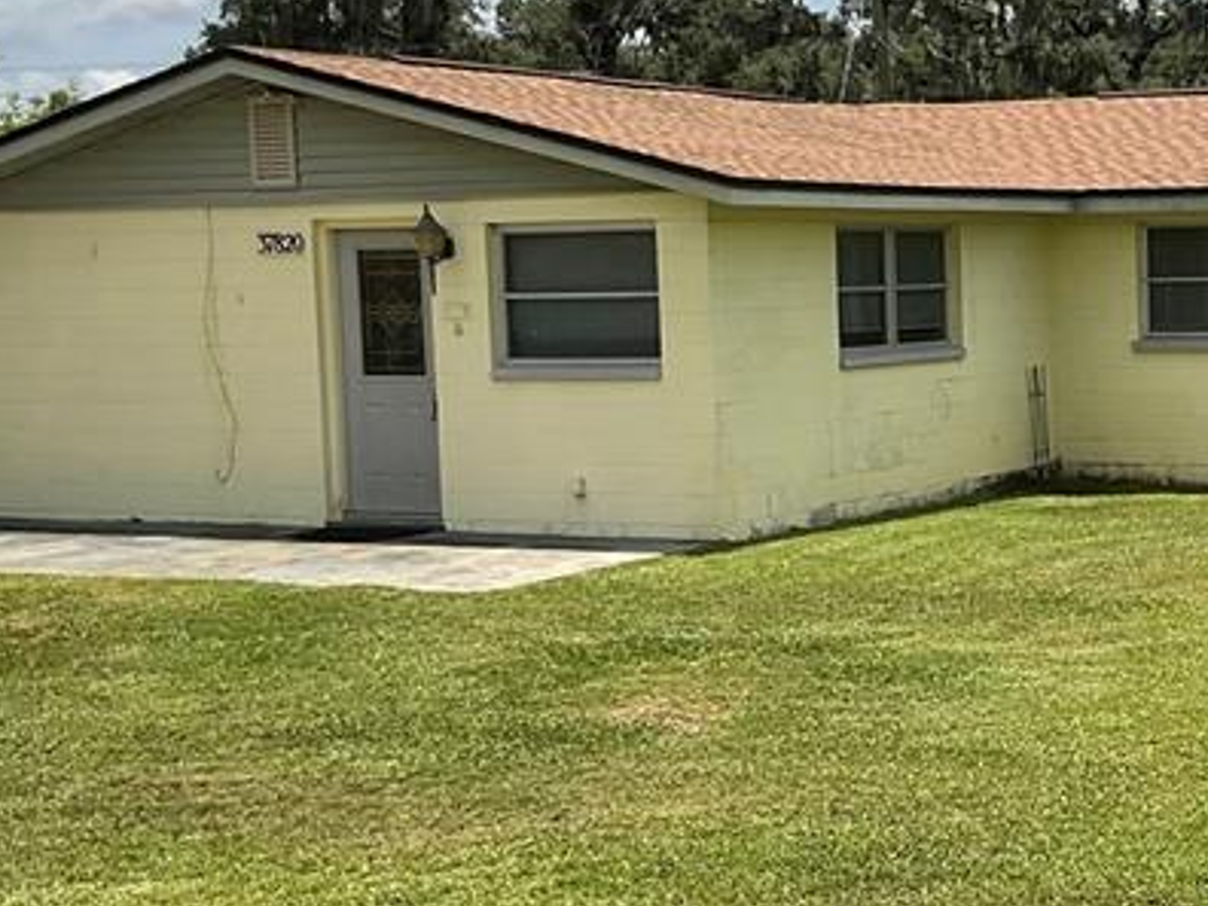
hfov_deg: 24.8
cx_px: 1196
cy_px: 470
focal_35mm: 75
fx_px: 2617
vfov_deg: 19.6
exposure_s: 1/3125
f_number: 1.8
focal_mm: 3
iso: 20
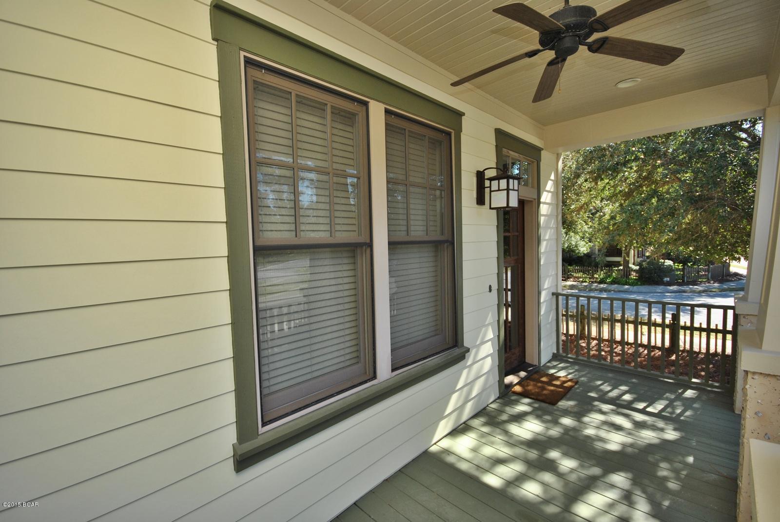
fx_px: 325
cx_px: 390
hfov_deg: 100.3
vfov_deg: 77.5
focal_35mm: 15
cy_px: 261
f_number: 5.6
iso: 200
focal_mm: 10
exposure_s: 1/200
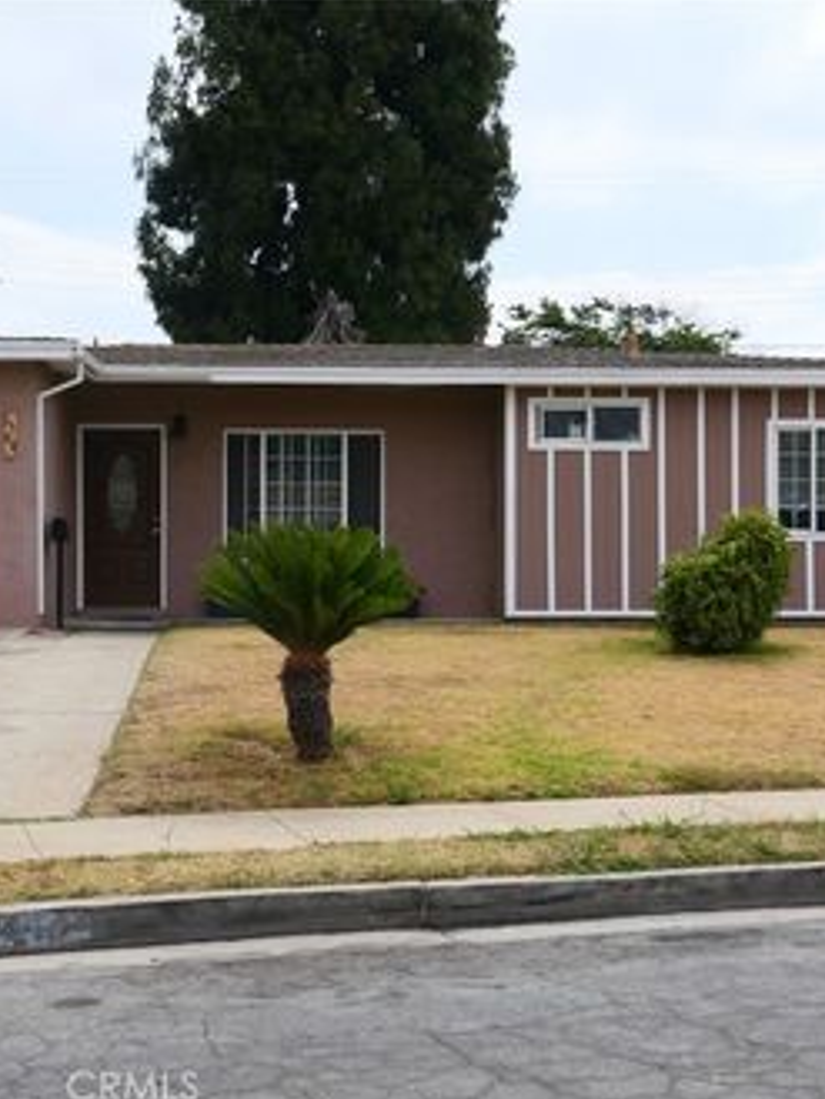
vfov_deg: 35.5
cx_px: 314
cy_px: 553
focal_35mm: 54
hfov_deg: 27.0
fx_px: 1715
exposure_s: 1/1600
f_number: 3.5
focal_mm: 13.5
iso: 125
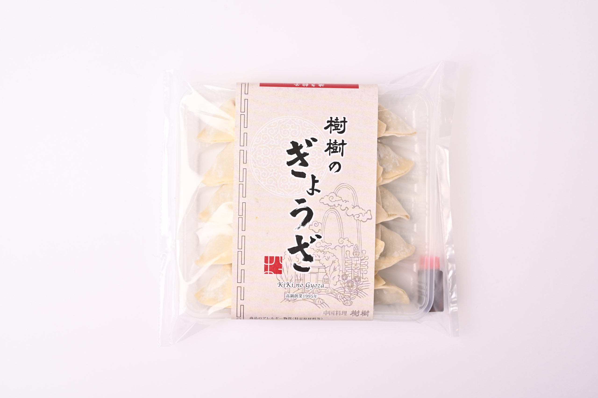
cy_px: 199
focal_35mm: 58
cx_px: 299
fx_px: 963
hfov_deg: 34.5
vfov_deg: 23.3
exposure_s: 1/125
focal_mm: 58
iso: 200
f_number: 13
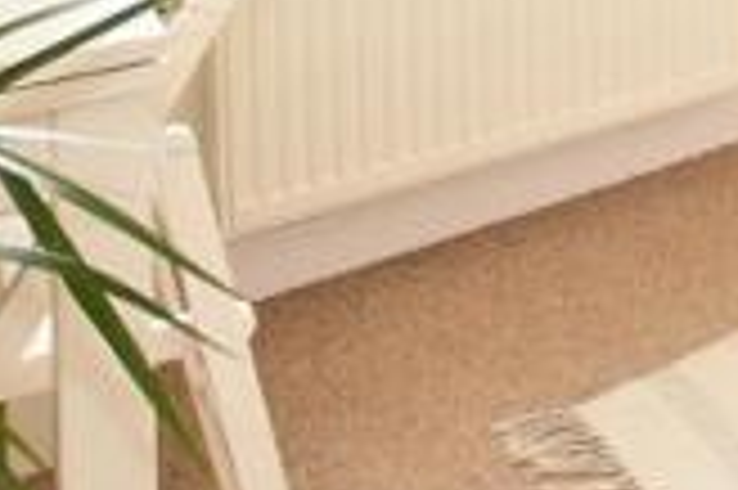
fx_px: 1229
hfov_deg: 22.9
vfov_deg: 17.7
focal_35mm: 60
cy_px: -420
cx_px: 1246
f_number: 5.6
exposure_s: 1/125
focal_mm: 10
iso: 400
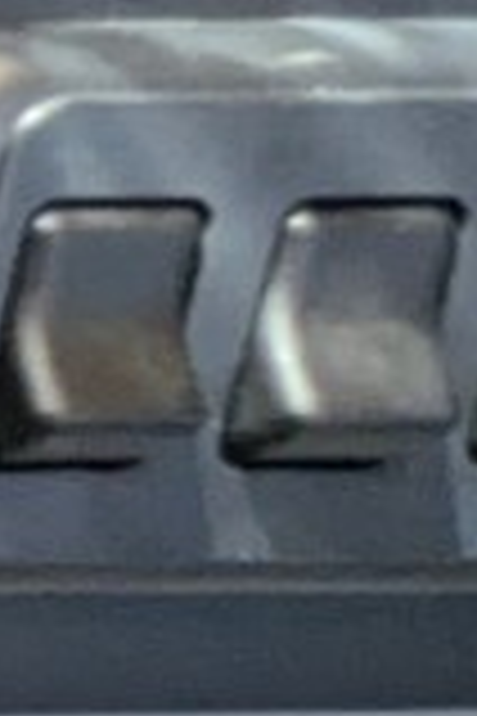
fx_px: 2902
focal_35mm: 146
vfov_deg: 14.0
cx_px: -2423
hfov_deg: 5.1
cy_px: 594
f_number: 2.2
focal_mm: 2.35
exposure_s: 1/57.5
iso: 200
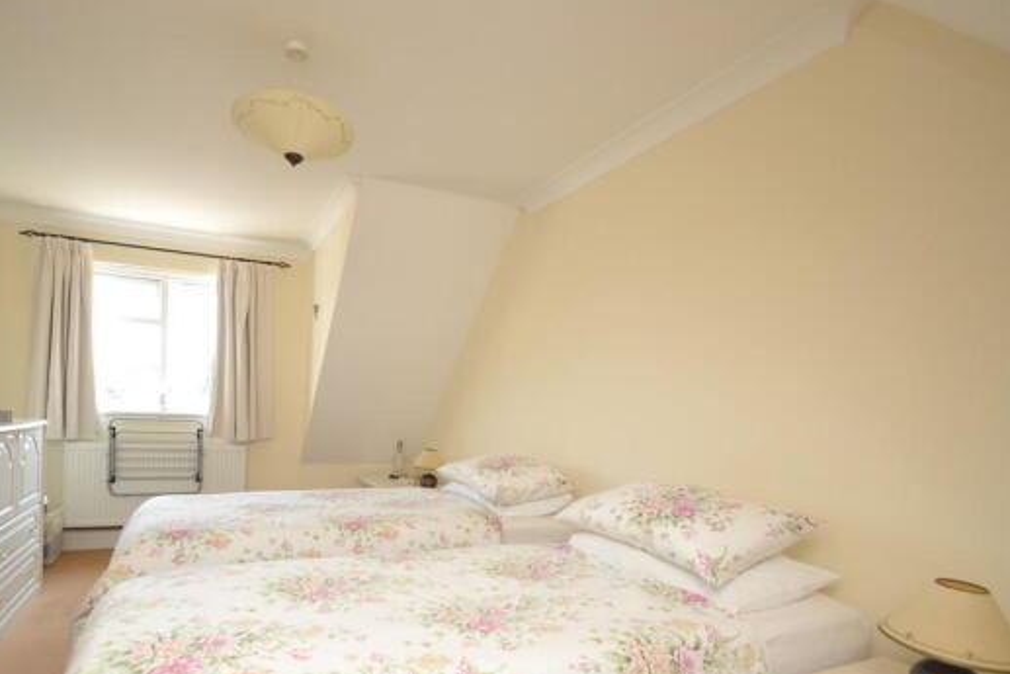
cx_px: 437
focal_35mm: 19
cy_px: 411
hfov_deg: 86.4
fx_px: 533
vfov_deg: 63.9
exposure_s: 1/80
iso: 400
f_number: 4.5
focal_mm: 10
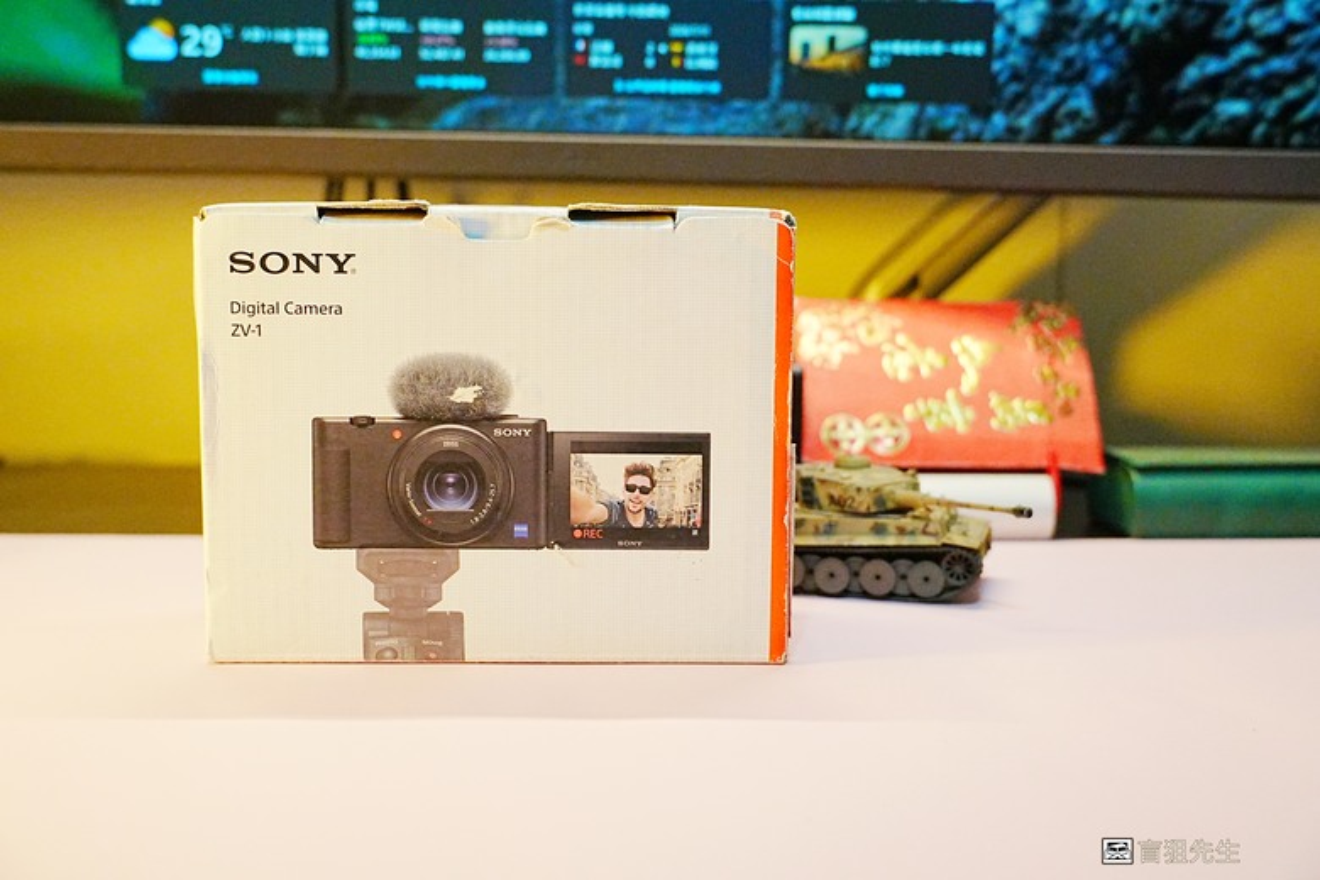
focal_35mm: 48
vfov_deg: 28.1
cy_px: 440
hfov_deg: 41.1
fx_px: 1760
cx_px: 660
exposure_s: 1/125
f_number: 4.5
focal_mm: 32
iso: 4000
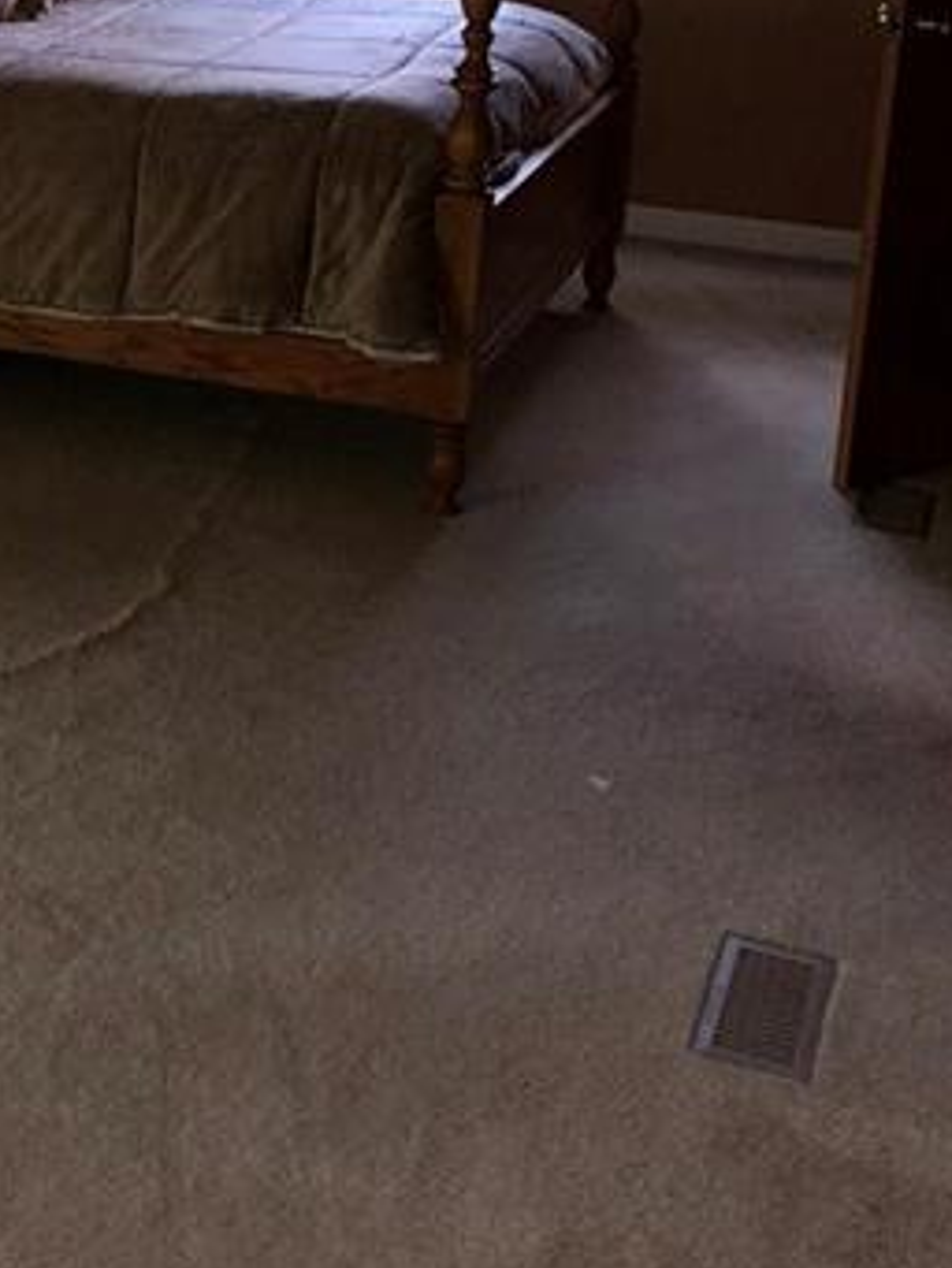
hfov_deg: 22.3
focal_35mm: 63
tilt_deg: -14.5
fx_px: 2309
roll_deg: -1.1
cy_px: 216
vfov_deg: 29.8
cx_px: -41
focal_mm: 4
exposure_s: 1/40
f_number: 1.8
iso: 80
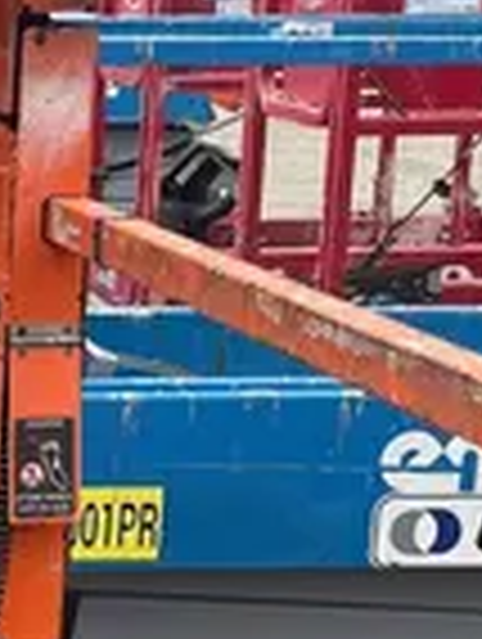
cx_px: -374
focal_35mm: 134
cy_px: 772
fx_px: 2480
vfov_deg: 14.2
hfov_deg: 10.5
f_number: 1.6
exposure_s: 1/1186
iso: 50
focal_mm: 5.1
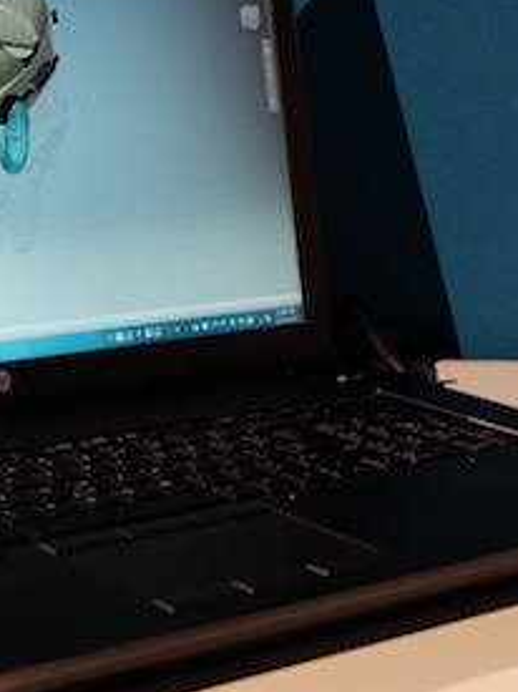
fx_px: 1757
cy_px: 315
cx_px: 106
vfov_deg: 22.3
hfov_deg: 16.6
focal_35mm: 88
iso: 1600
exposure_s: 1/60
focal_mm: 28.2
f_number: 4.5
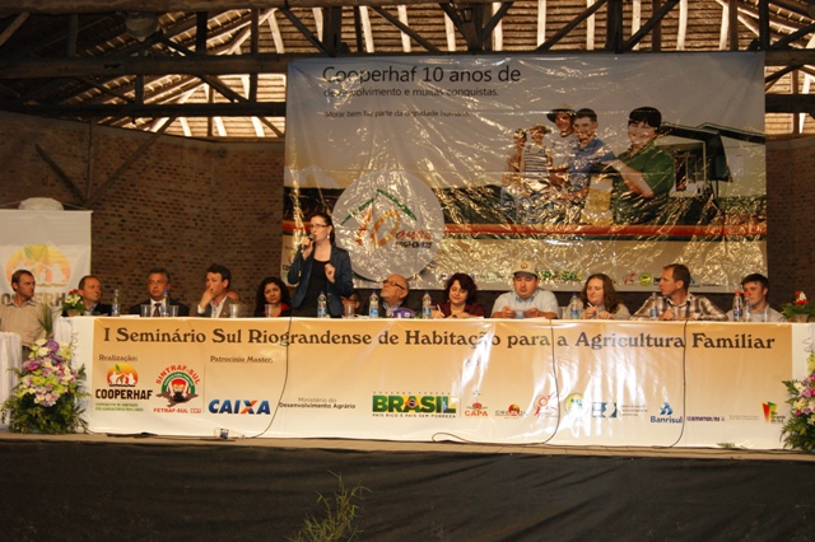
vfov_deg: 29.8
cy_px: 271
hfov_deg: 43.6
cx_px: 408
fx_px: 1018
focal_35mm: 45
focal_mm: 30
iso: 400
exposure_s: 1/60
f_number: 5.6
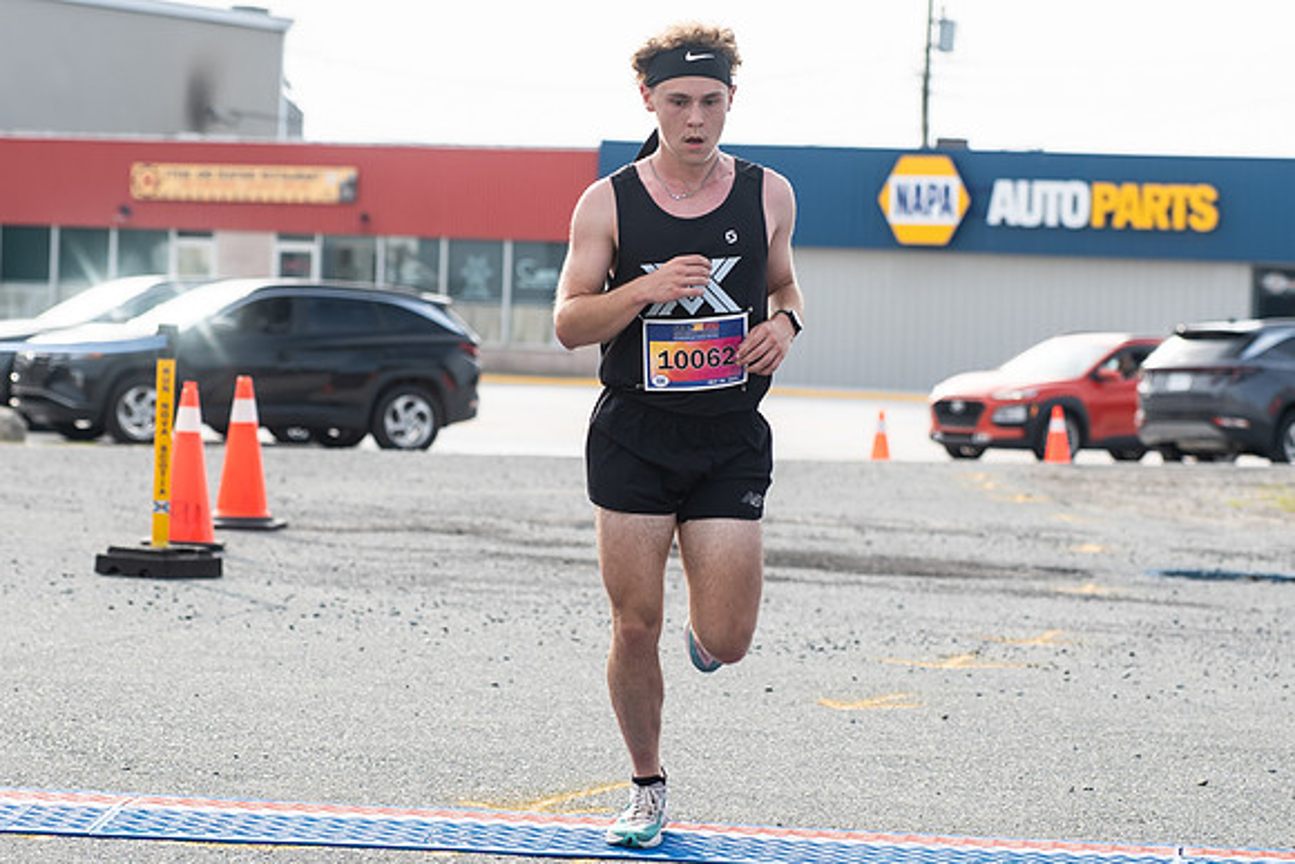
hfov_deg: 13.9
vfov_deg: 9.3
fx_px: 5318
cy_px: 379
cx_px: 648
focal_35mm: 148
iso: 250
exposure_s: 1/1000
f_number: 5
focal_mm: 92
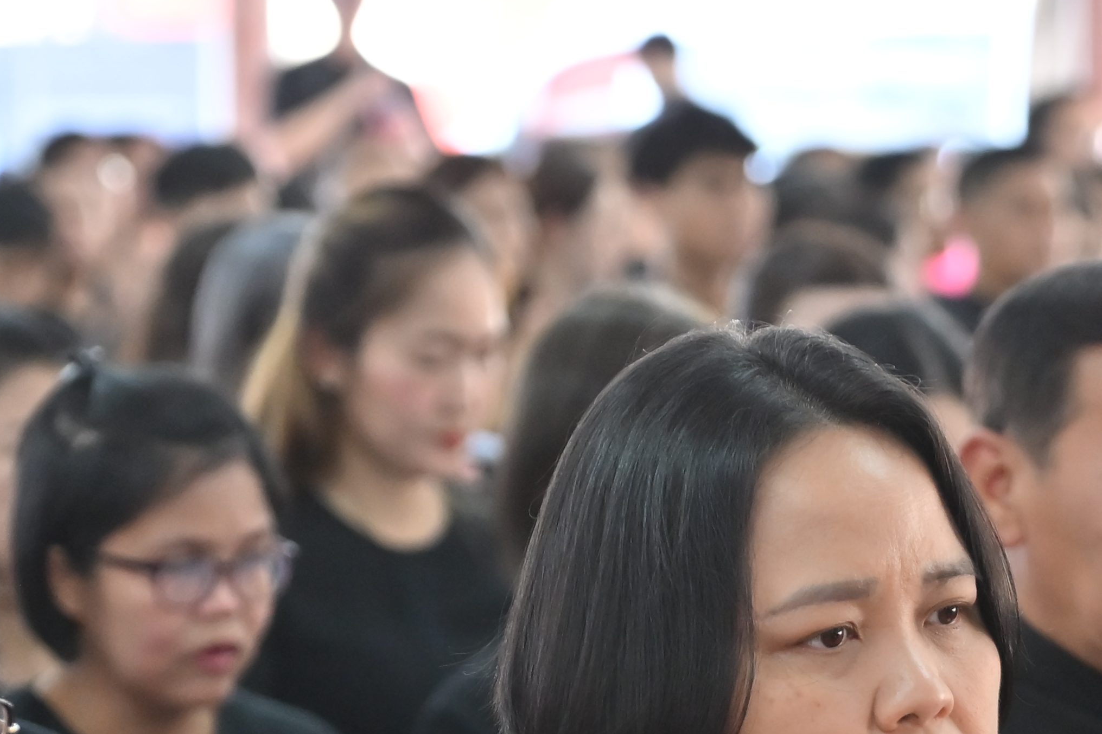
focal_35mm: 262
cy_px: 1042
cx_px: 863
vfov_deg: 5.2
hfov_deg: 7.8
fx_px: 8019
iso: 1600
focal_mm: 88
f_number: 4
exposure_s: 1/250
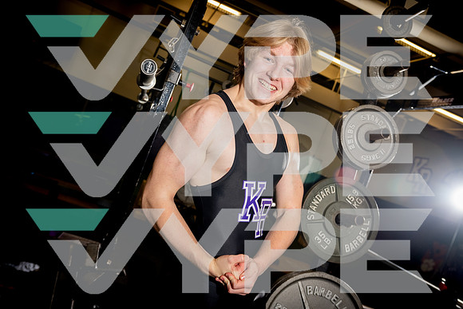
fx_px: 412
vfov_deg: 41.1
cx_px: 232
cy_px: 154
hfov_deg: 58.7
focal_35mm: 32
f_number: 5
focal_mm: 32
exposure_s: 1/250
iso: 500
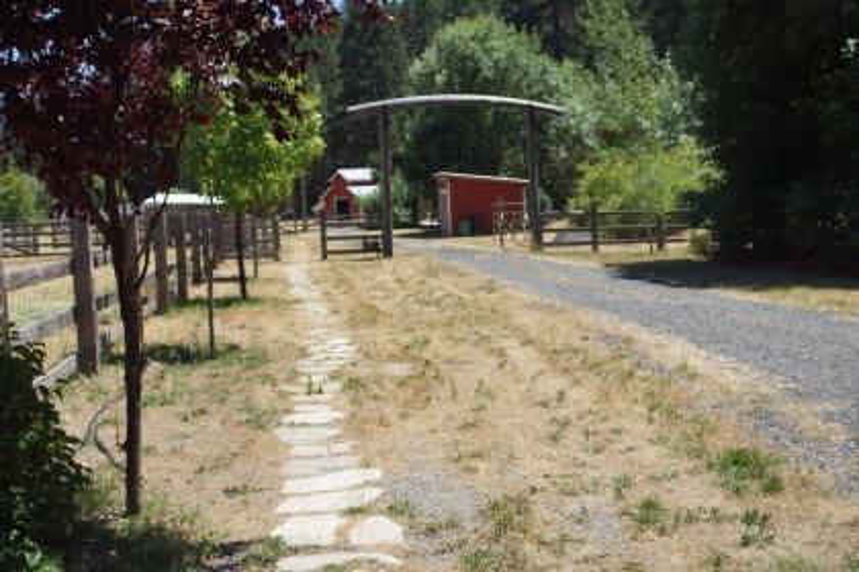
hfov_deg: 46.4
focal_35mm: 42
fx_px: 1002
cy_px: 286
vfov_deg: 31.9
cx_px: 430
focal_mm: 28
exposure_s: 1/400
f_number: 6.3
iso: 100
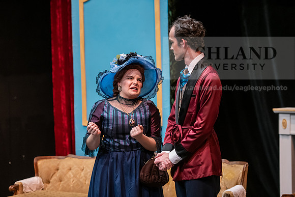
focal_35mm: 105
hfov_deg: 19.5
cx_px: 148
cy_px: 98
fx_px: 861
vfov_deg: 13.0
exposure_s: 1/200
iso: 3200
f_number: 3.2
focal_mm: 105
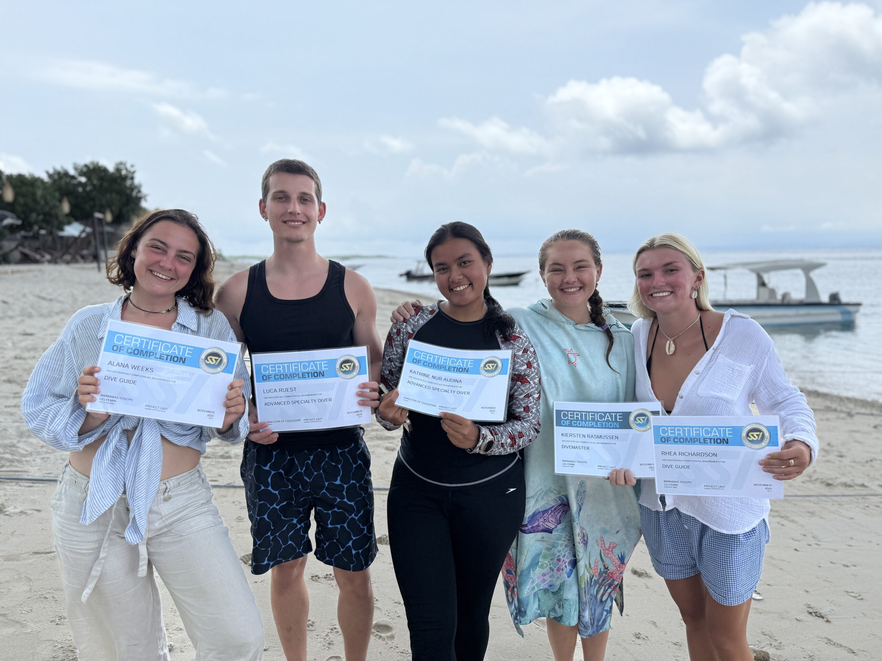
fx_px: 612
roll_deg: +0.9
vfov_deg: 56.8
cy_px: 330
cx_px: 441
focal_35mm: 24
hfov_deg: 71.6
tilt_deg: -5.5
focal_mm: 6.76
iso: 80
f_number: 1.78
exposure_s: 1/4673
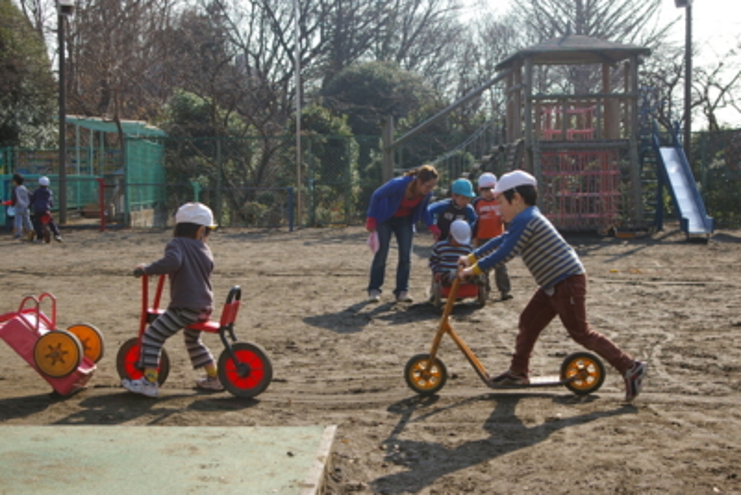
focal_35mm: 57
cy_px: 248
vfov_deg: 23.8
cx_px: 370
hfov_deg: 35.0
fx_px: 1174
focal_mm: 38
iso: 200
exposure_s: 1/350
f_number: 6.7
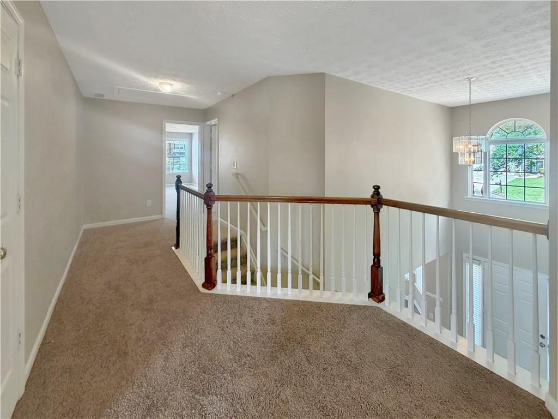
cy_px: 210
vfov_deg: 85.7
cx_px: 279
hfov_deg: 102.1
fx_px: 226
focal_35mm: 14
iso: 320
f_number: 2.2
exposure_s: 1/120
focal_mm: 2.22
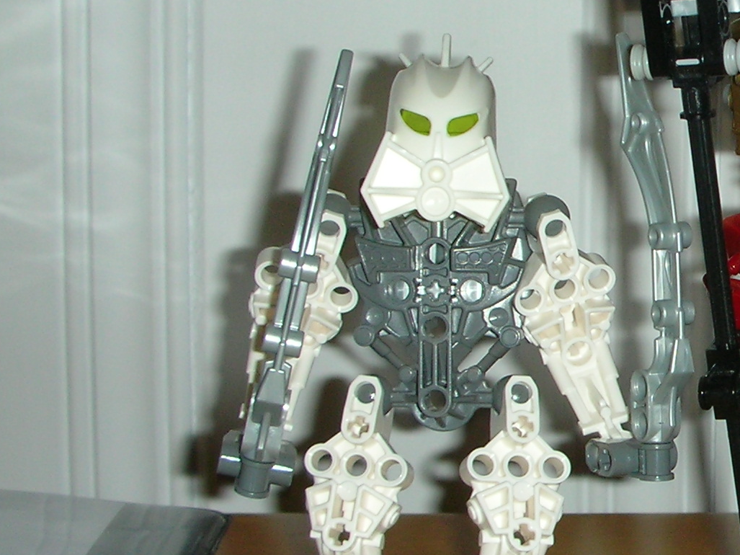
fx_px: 2052
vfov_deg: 15.4
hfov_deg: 19.4
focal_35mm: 96
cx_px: 865
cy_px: 275
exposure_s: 1/60.1
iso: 50
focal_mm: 5.8
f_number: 3
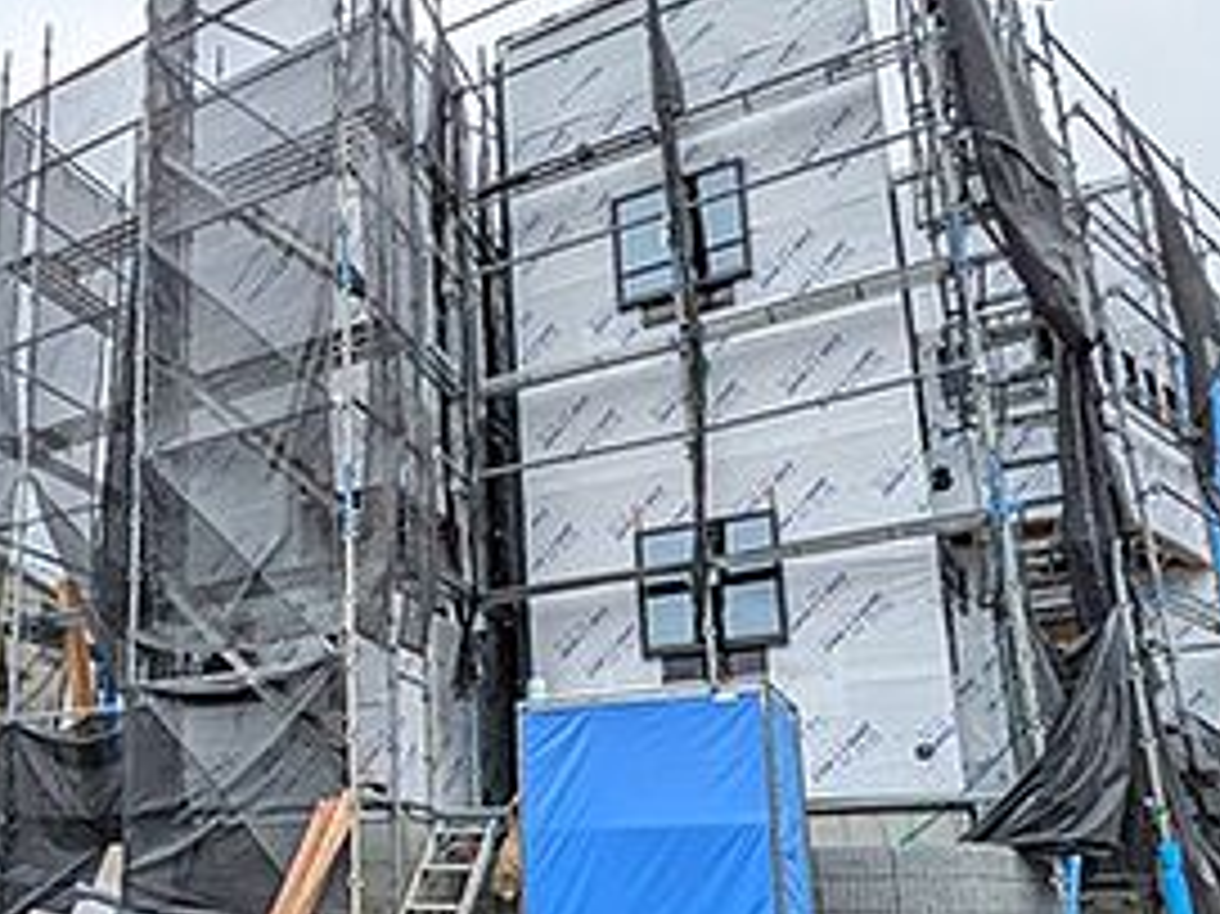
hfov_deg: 52.6
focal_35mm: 32
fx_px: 1127
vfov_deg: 42.8
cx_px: 221
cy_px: 682
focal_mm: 1.83
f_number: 2.2
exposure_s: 1/1203
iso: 51
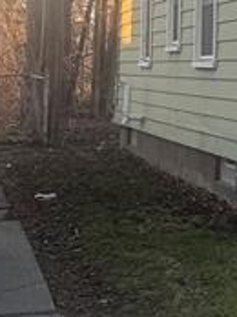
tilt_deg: +1.6
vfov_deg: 18.4
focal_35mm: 106
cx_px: 501
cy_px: 56
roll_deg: -0.1
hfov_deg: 12.1
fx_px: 970
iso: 80
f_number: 1.78
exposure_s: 1/414
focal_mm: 6.76
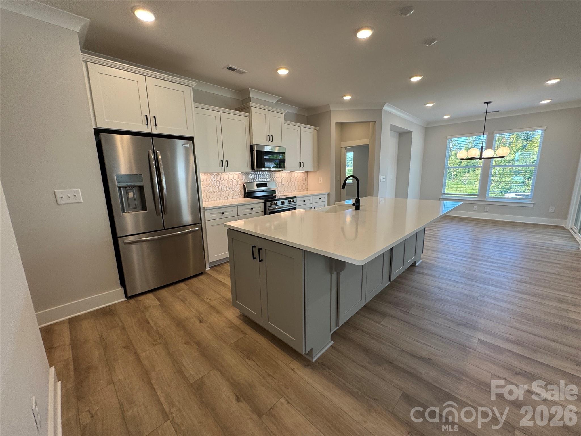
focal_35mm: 14
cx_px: 290
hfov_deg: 102.1
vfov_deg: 85.7
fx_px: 235
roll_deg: +0.6
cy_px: 218
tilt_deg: -16.7
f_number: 2.2
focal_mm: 2.22
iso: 100
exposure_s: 1/120
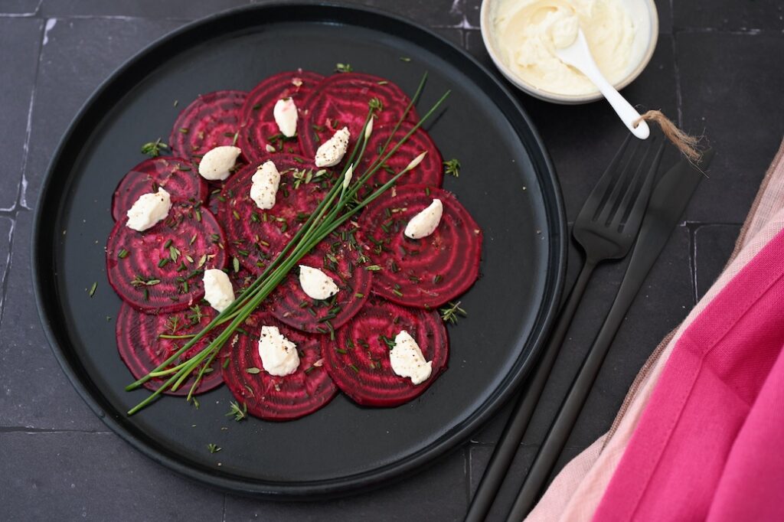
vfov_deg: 27.0
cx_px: 392
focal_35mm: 50
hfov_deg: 39.6
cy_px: 261
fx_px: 1088
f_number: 5
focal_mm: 50
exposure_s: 1/8
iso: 100
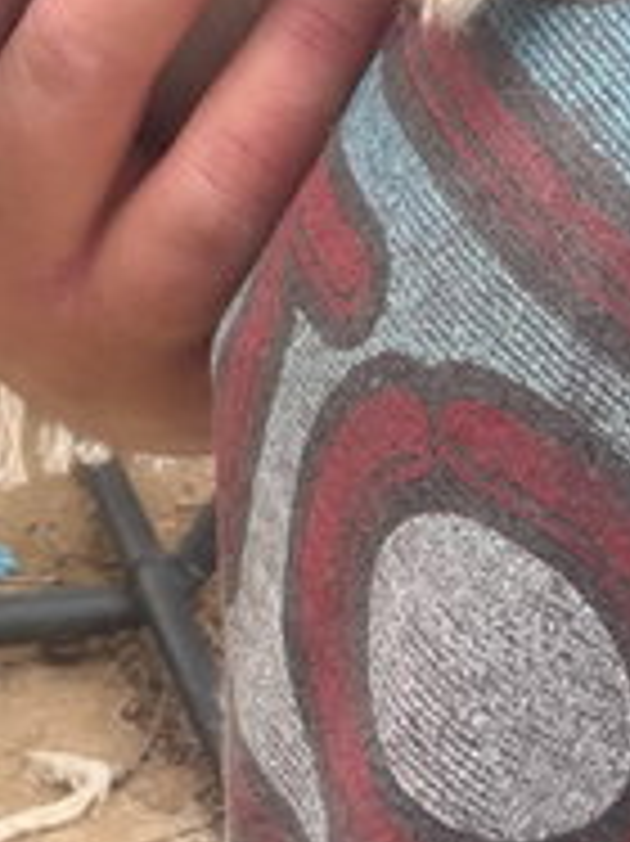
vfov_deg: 16.5
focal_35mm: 107
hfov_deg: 13.8
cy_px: -466
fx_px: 2599
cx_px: 328
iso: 25
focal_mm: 2.71
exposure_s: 1/179
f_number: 1.9
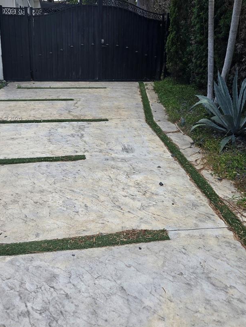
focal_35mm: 34
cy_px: 119
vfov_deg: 53.3
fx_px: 322
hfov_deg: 41.8
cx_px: 128
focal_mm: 5.4
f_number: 1.8
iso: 80
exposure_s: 1/2921
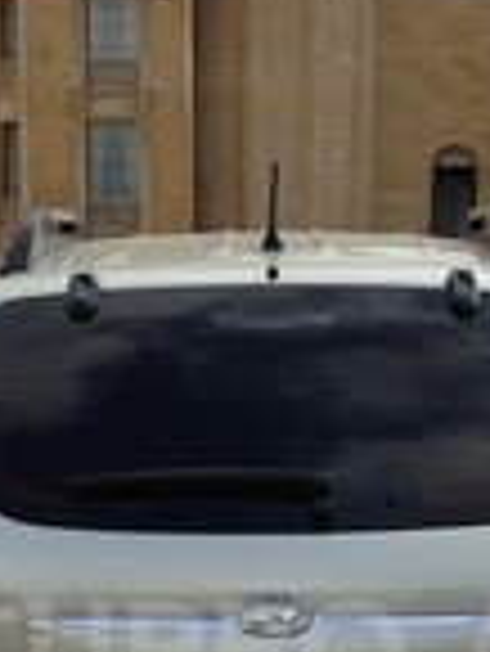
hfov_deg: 13.1
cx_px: 288
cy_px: 652
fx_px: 2130
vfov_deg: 17.0
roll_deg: -1.3
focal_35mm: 113
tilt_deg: -11.8
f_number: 2.4
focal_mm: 4.12
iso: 50
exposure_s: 1/1106
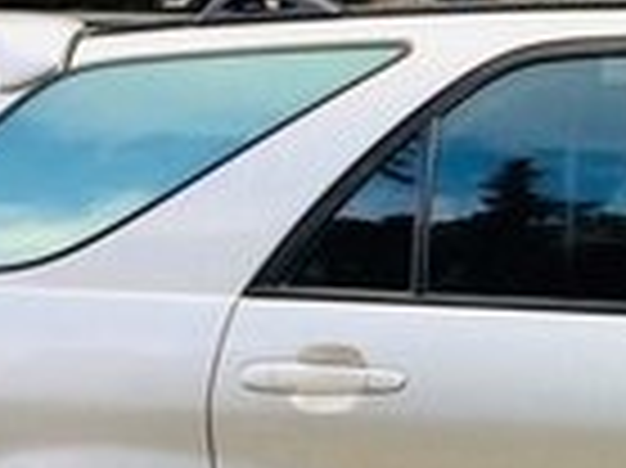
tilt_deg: -3.8
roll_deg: +2.5
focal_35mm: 138
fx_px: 2493
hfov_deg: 13.1
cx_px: 1063
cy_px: 124
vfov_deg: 10.7
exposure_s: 1/126
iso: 32
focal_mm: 4.15
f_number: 2.2
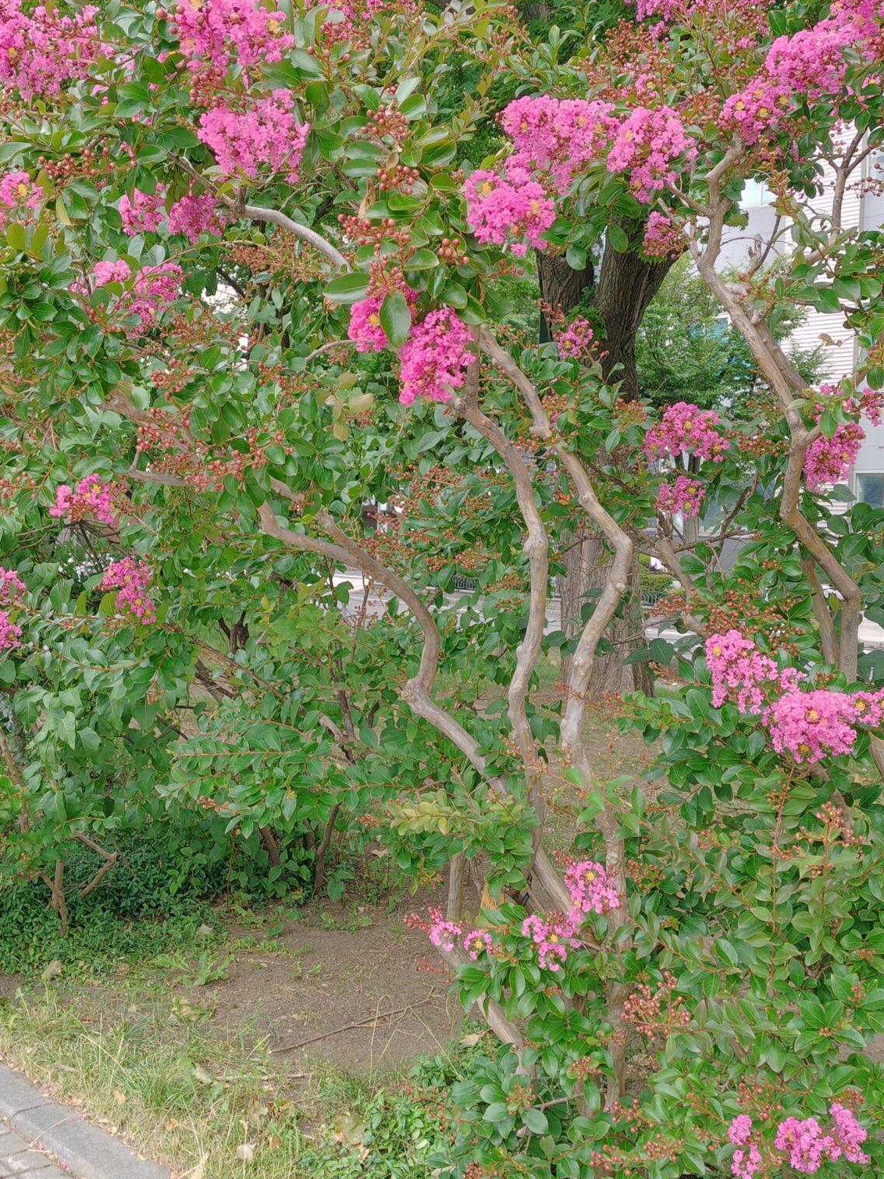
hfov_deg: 36.7
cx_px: 373
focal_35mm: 39
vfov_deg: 47.7
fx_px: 1328
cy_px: 502
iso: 50
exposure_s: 1/276
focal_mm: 5.56
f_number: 1.88
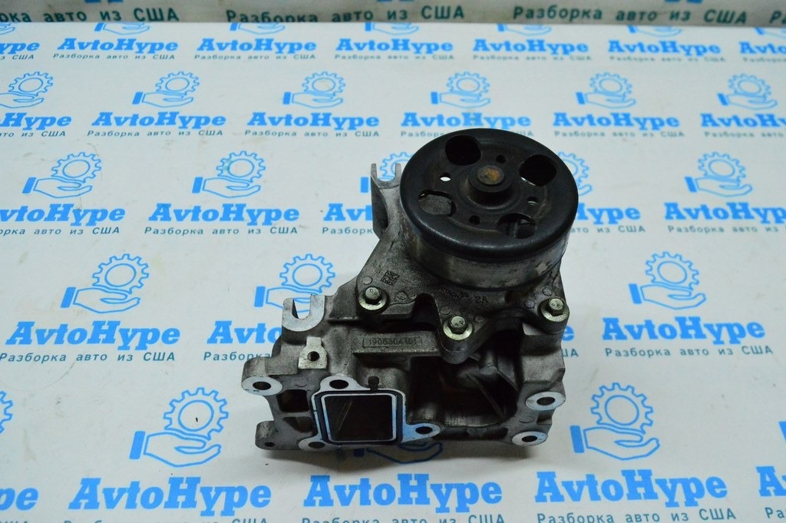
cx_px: 393
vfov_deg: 39.9
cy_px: 262
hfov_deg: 57.3
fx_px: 720
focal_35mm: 33
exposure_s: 1/640
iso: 6400
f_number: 6.3
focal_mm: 22
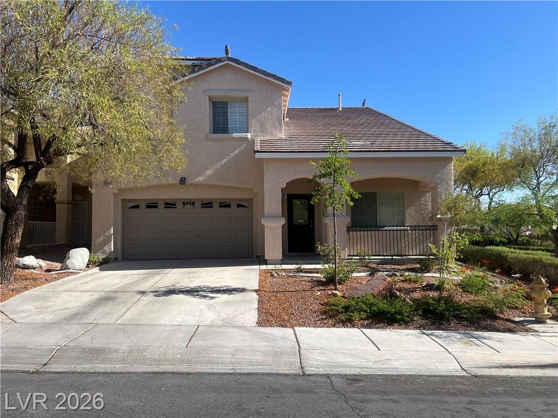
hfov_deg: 67.3
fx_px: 419
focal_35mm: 26
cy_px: 209
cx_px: 279
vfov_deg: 53.1
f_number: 1.5
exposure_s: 1/3571
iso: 50
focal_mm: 5.7
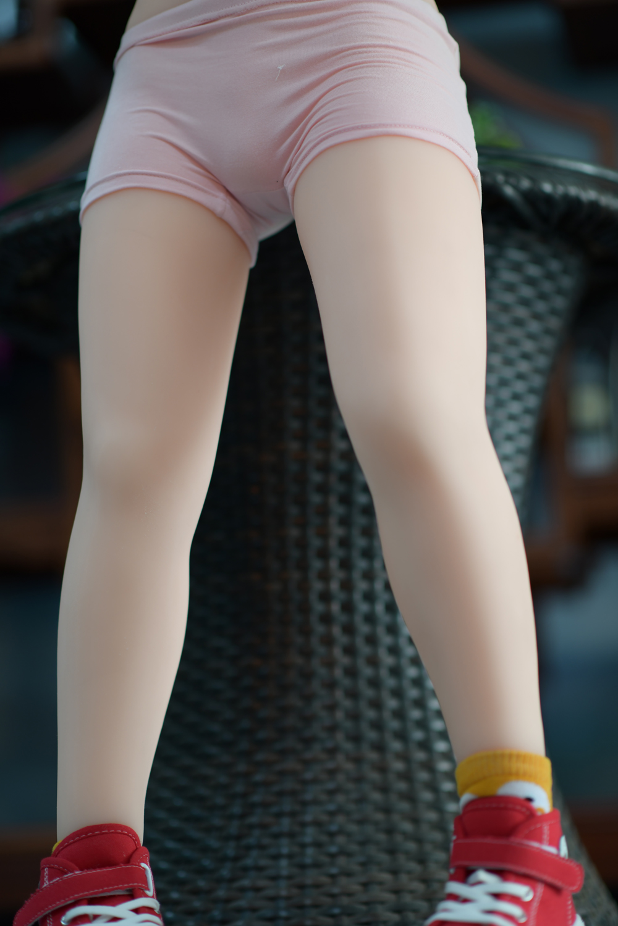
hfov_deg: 16.1
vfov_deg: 23.9
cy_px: 463
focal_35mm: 85
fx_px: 2189
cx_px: 309
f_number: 1.8
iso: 250
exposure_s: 1/100
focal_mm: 85
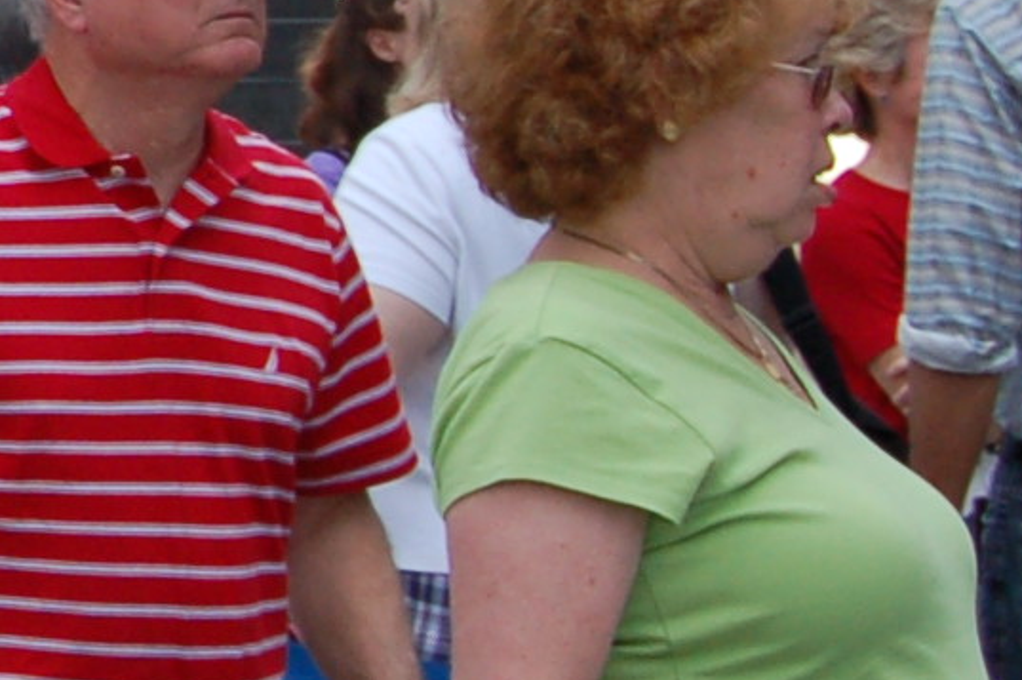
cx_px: -1538
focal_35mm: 252
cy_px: -390
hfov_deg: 7.6
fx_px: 7147
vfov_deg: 5.4
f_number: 9
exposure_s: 1/320
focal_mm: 30
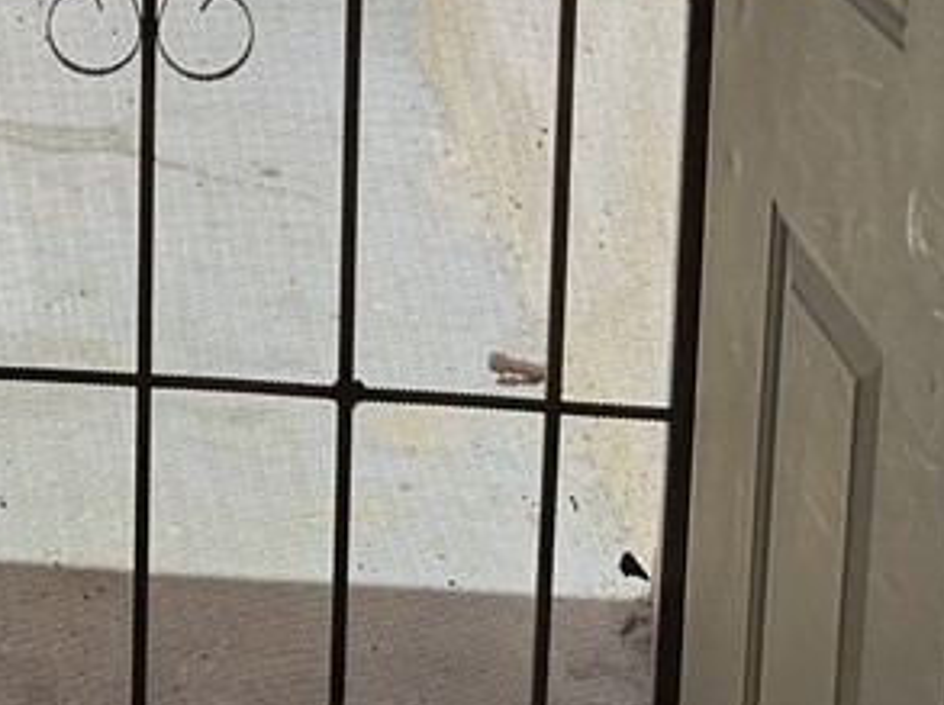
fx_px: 2288
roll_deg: -1.3
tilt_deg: -6.9
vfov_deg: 16.1
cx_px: -19
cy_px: -354
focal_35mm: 84
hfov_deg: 22.3
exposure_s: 1/1812
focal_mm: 6.86
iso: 80
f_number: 1.78
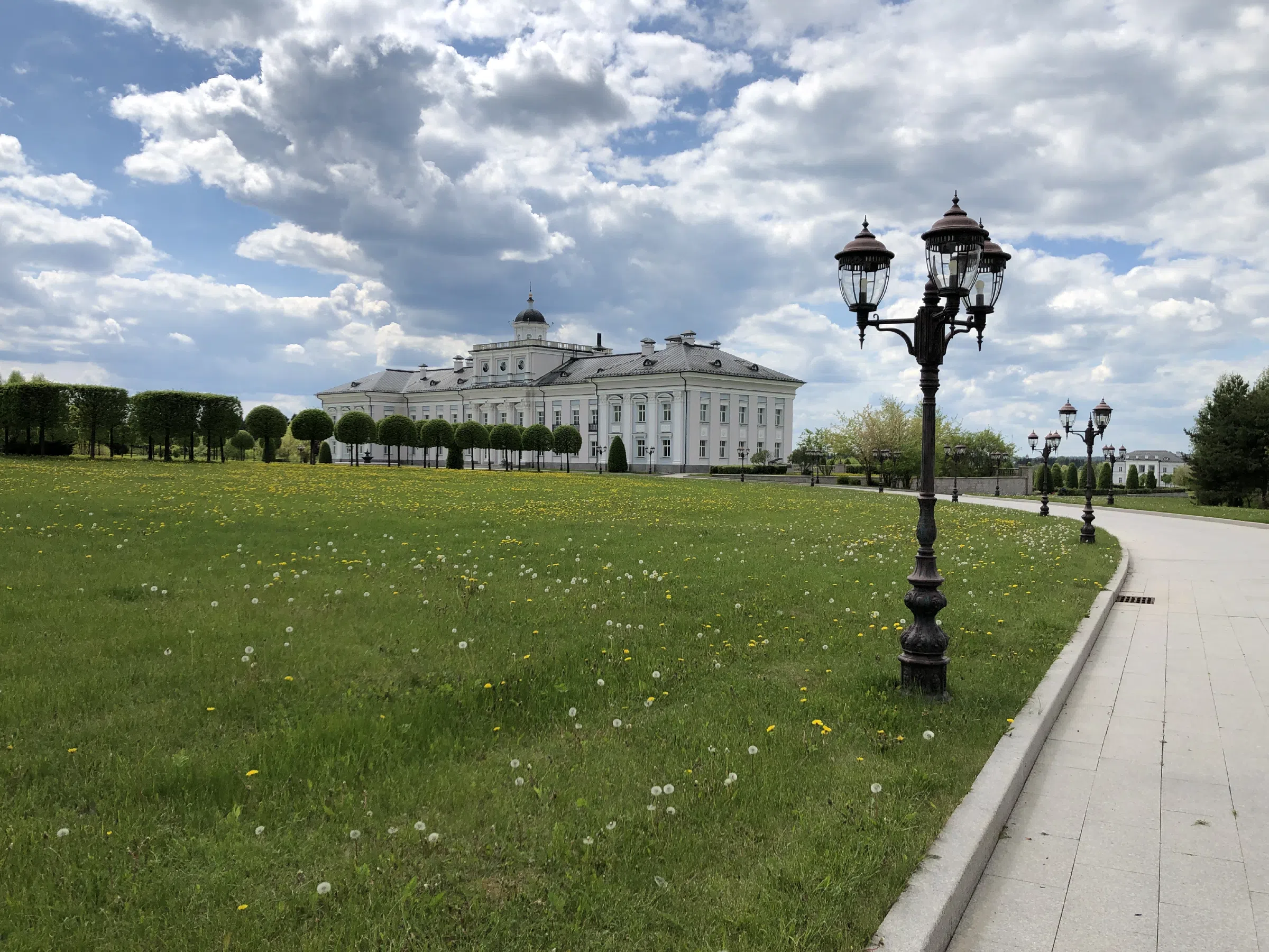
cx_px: 634
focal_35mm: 28
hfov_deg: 63.4
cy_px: 476
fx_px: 1026
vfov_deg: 49.7
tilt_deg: -1.7
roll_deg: -0.1
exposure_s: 1/3745
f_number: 1.8
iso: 20
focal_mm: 4
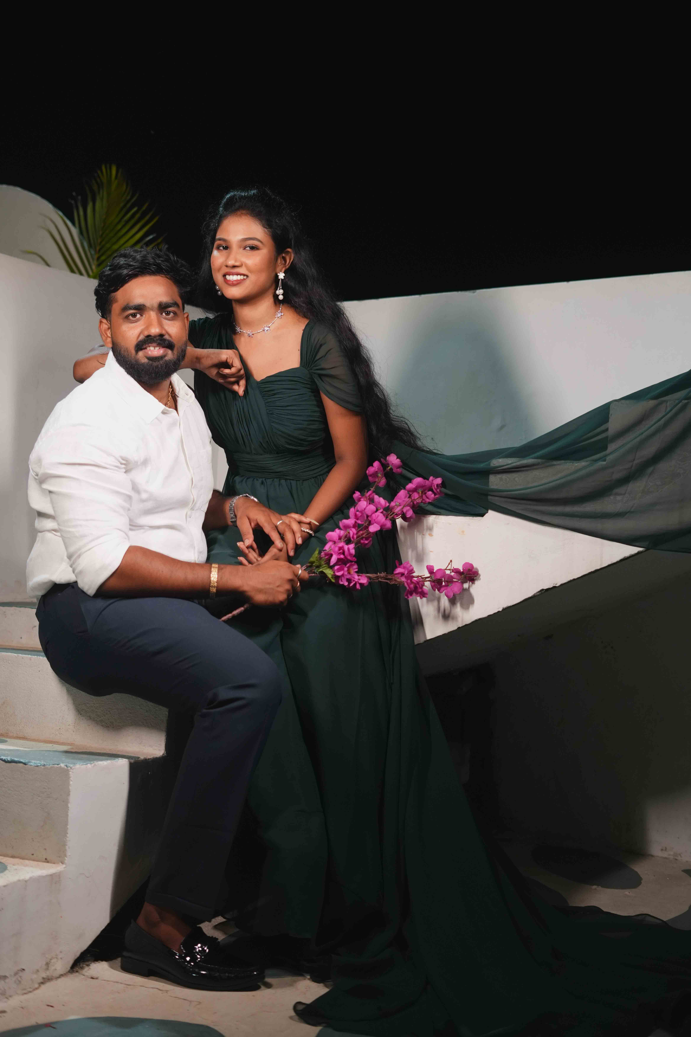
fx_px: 1439
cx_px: 346
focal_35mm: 50
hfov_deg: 27.0
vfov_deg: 39.6
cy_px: 518
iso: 1600
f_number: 2.8
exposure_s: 1/250
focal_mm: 50
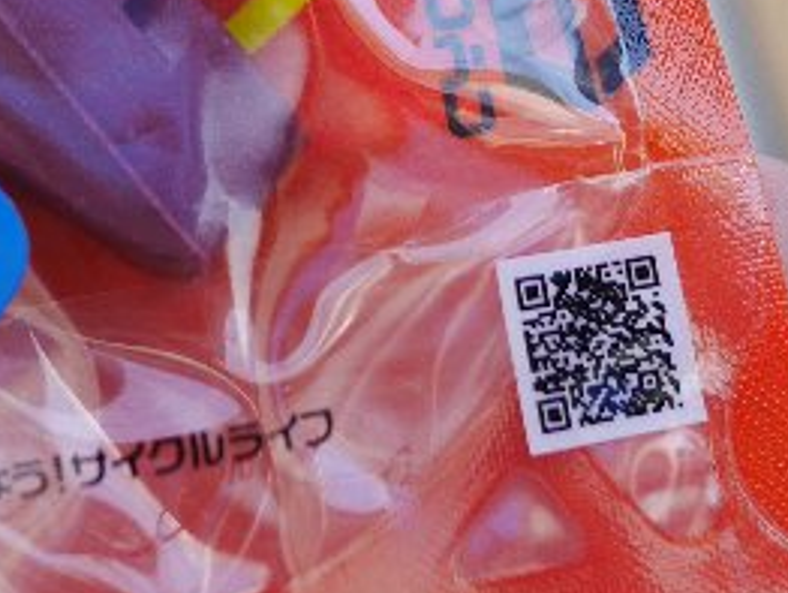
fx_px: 3554
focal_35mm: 156
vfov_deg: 9.3
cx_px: 177
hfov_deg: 12.6
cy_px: -289
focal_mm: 20
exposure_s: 1/320
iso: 200
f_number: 2.8
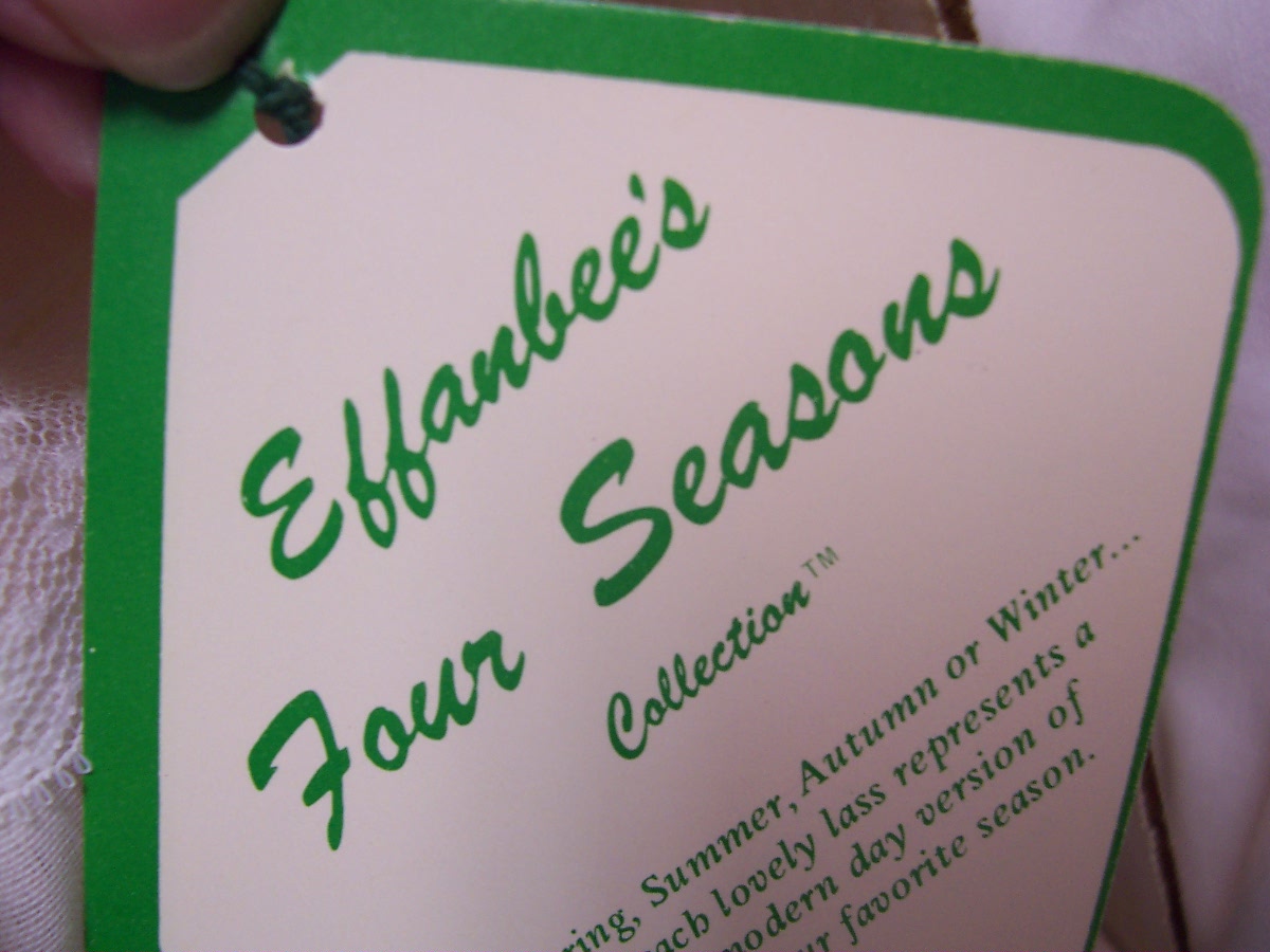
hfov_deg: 50.1
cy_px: 476
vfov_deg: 38.7
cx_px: 635
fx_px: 1357
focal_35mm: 37
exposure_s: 1/30
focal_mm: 5.6
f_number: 2.8
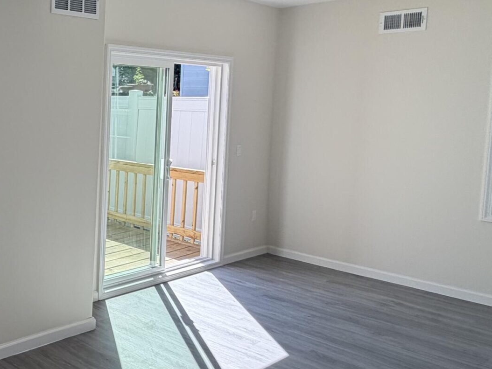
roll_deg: -1.3
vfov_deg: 41.3
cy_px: 127
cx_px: -103
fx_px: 483
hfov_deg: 38.9
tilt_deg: -0.3
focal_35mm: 34
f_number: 2.2
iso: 64
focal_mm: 2.22
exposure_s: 1/213
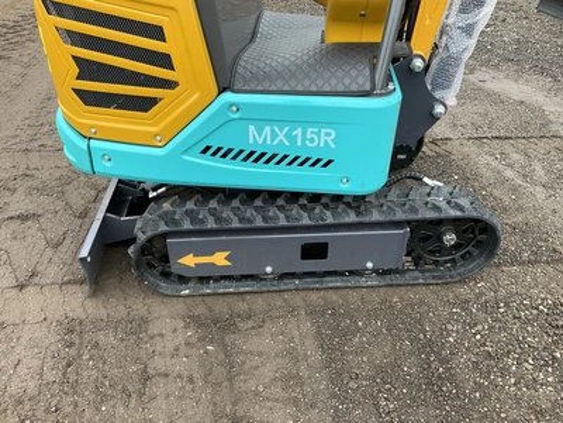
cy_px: 212
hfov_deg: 61.7
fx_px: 472
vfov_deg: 48.2
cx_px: 282
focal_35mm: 29
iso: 25
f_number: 1.8
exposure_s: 1/122
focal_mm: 3
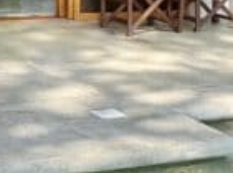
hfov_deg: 18.6
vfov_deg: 13.7
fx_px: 685
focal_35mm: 102
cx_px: -18
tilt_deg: -1.6
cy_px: -72
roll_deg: -1.0
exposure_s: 1/467
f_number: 2.2
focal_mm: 2.22
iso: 40
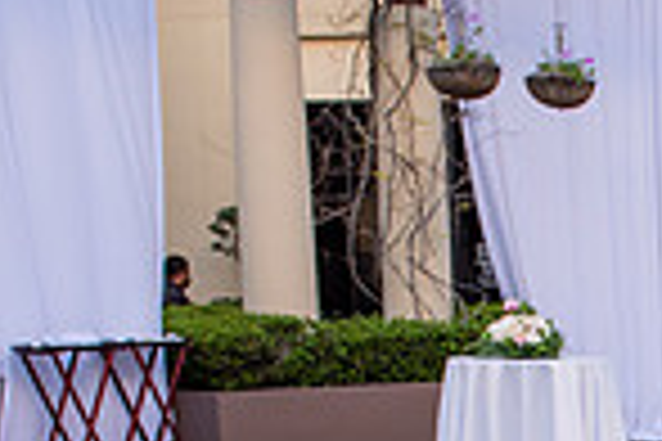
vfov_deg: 13.5
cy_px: 677
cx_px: 905
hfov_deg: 19.5
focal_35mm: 95
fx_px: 1747
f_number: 5.6
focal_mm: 24
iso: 500
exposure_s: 1/250
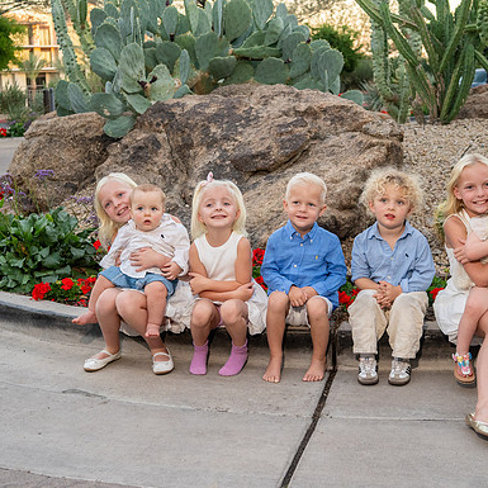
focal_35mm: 56
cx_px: 239
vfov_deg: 30.6
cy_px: 245
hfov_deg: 30.6
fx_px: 893
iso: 2000
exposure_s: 1/250
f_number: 4
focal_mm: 35
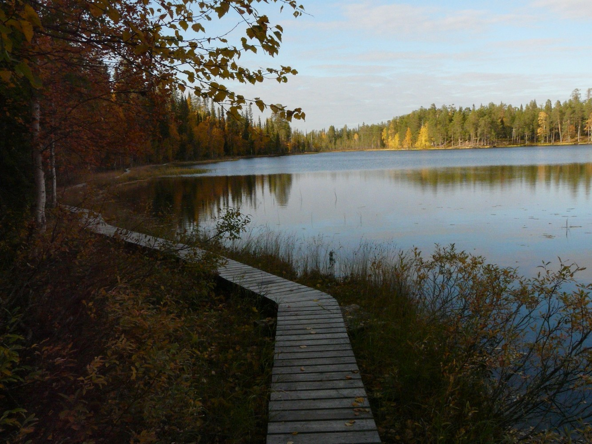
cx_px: 296
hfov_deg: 52.6
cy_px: 222
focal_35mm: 35
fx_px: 599
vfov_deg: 40.7
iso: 400
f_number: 6.3
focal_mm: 5.7
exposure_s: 1/640
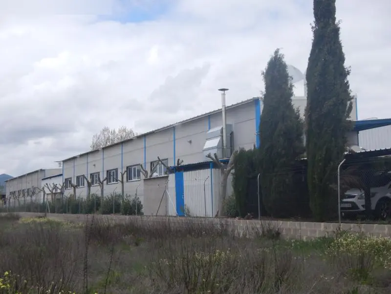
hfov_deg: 40.4
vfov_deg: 30.9
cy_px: 147
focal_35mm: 47
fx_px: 531
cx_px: 196
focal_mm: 8.4
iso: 125
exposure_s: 1/1000
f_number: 4.1
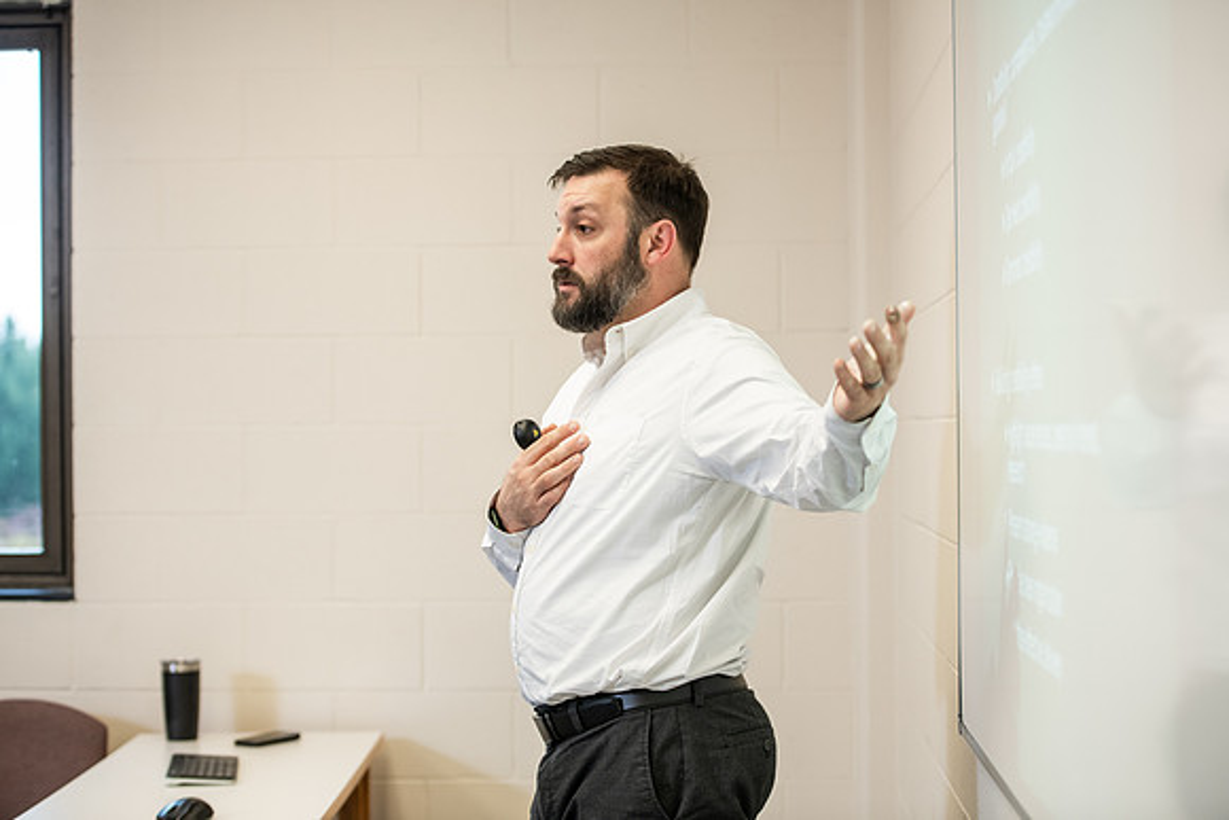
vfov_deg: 19.5
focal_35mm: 70
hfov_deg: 28.8
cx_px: 614
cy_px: 410
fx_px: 2390
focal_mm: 70
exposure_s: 1/200
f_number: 3.2
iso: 800
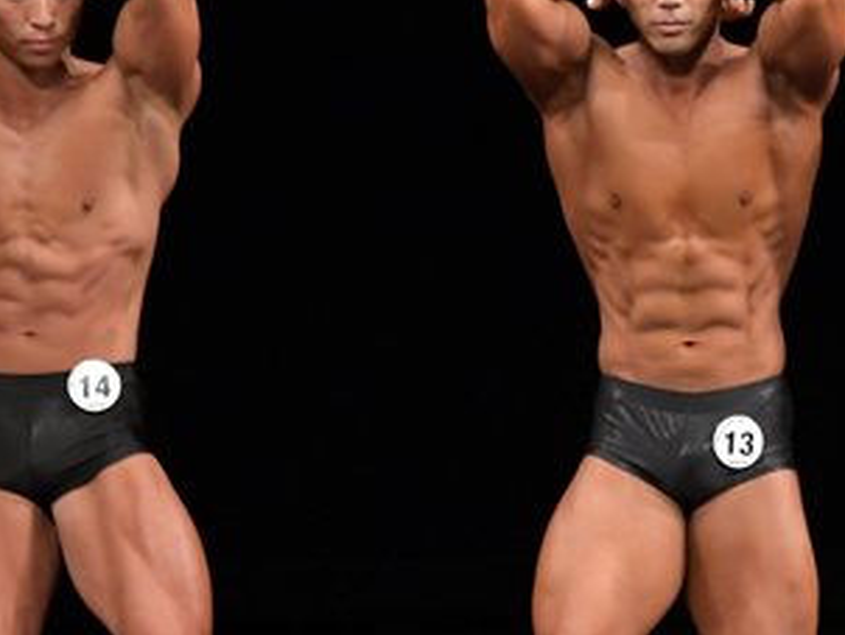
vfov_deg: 2.2
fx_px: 16246
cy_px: 420
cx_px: 743
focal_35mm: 665
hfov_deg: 3.0
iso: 3200
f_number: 5.6
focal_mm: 180
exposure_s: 1/400
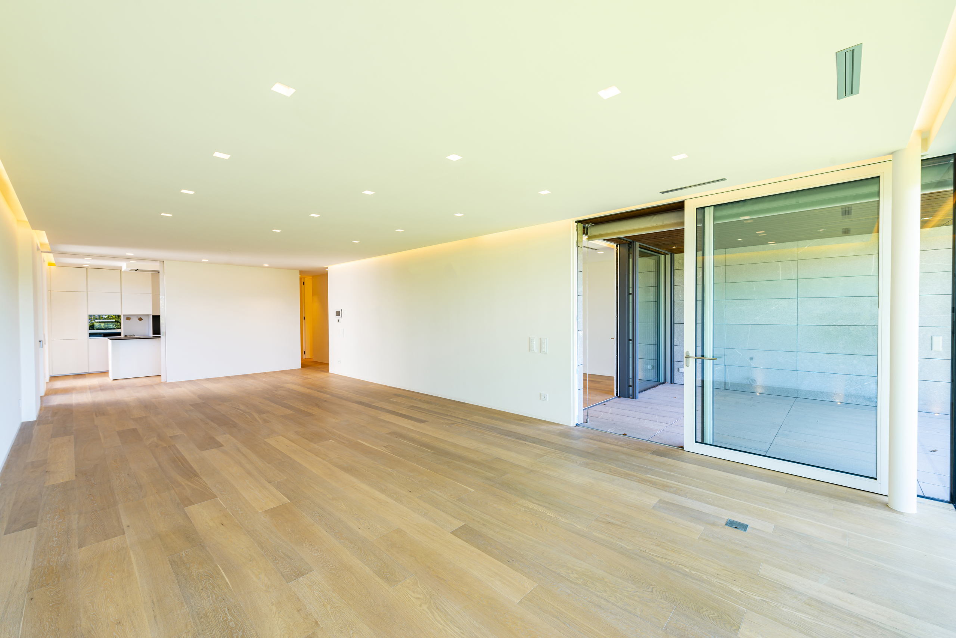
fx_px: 372
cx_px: 478
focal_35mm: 14
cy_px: 319
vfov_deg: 81.3
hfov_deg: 104.2
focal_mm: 14
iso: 100
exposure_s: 1/3
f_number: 9
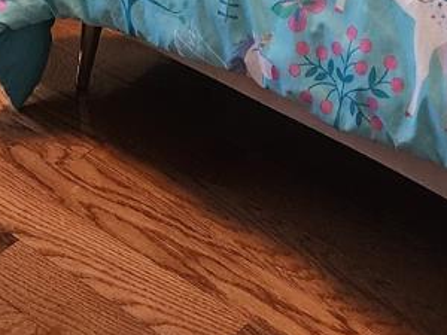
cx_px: 92
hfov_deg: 17.0
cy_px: -431
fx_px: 1485
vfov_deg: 11.1
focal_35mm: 115
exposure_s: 1/120
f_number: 1.8
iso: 250
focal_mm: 6.4
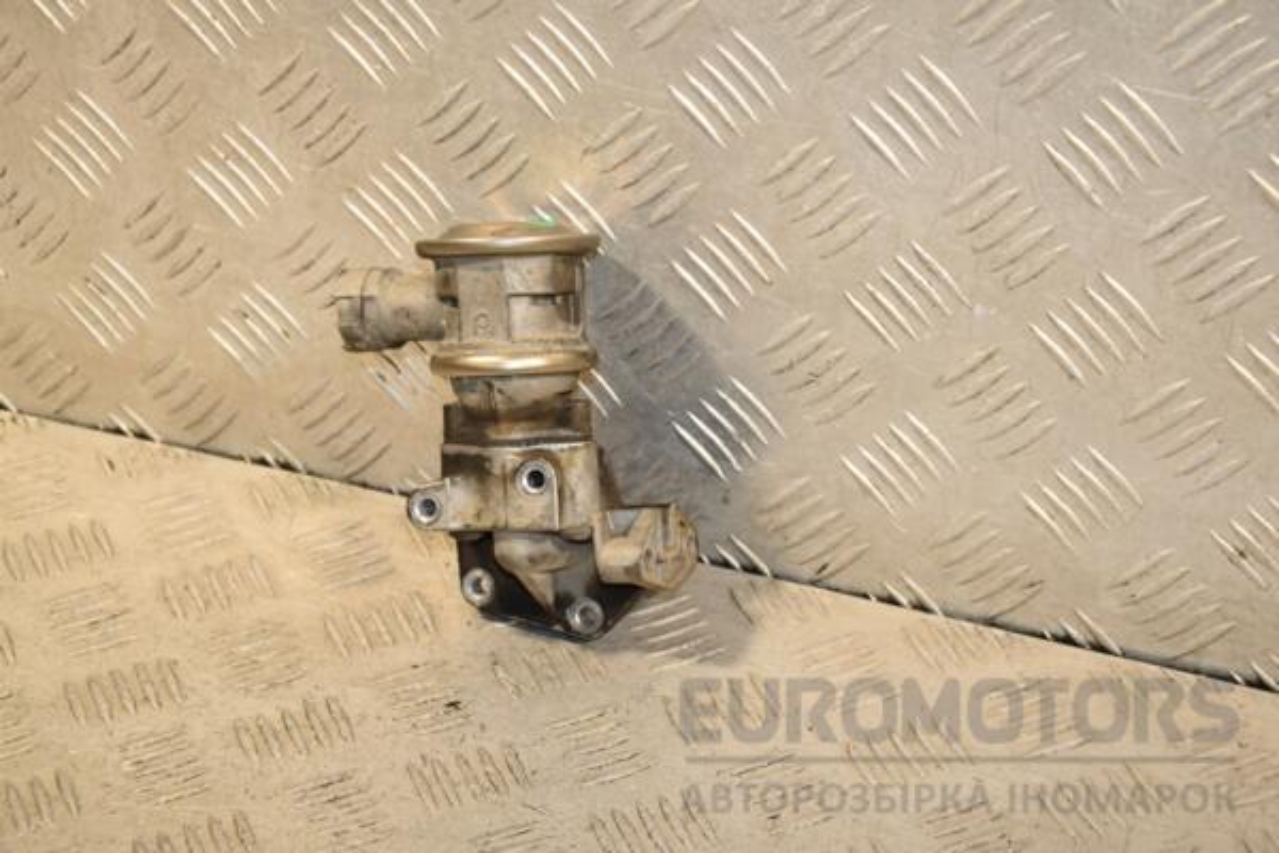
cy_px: 426
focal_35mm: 87
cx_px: 640
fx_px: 3091
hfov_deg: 23.4
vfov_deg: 15.7
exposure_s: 1/200
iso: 800
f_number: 6.3
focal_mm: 58
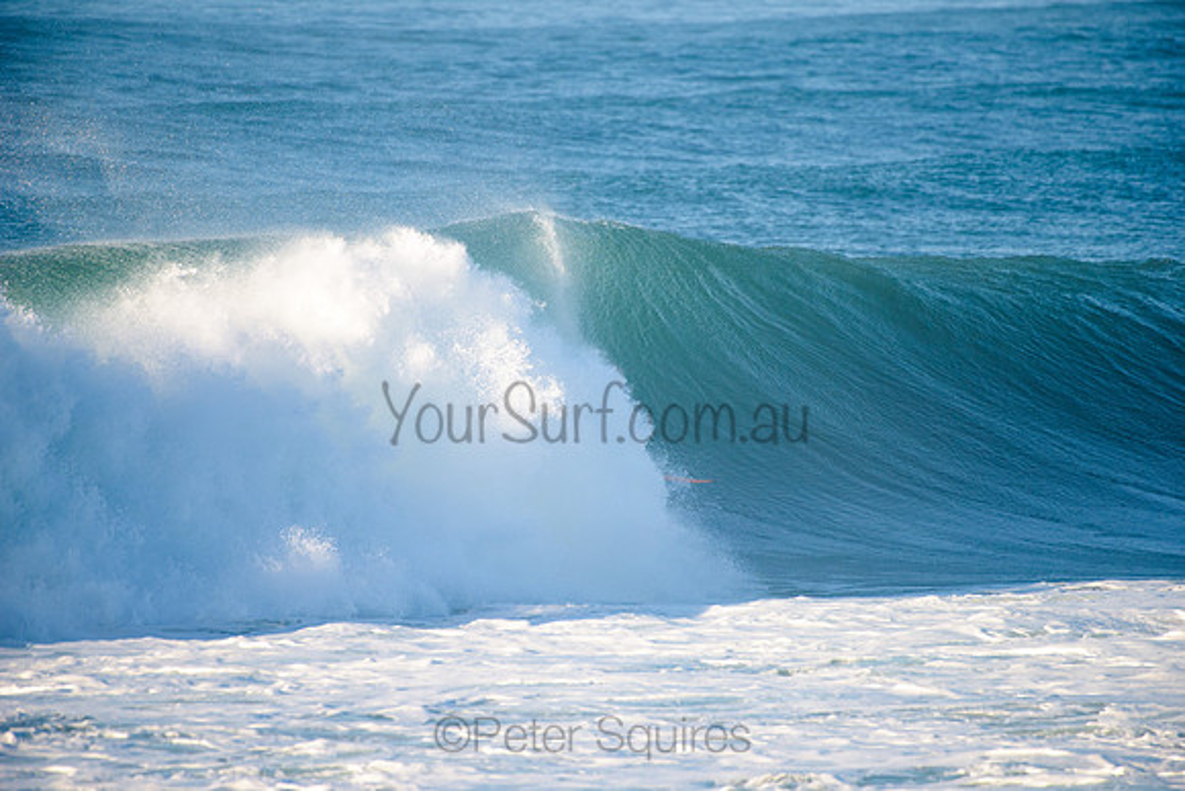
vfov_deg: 2.8
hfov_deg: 4.1
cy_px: 396
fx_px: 16465
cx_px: 592
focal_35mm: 500
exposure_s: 1/1600
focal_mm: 500
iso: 250
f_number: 5.6
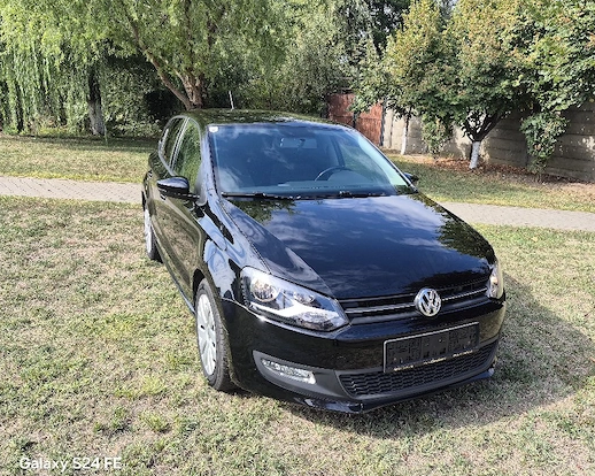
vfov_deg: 54.9
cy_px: 248
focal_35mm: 26
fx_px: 458
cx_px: 331
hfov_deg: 65.9
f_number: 1.8
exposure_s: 1/588
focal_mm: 5.4
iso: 25
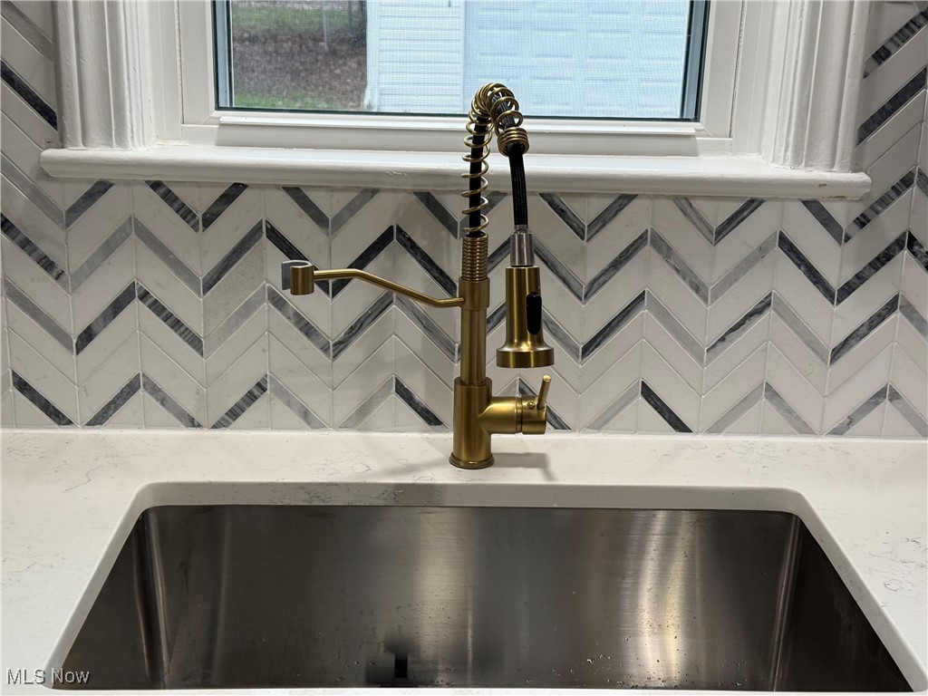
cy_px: 348
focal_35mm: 48
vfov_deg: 30.3
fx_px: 1287
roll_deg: -1.9
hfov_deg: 39.7
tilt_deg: -15.7
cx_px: 464
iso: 160
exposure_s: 1/120
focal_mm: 6.76
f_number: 1.78
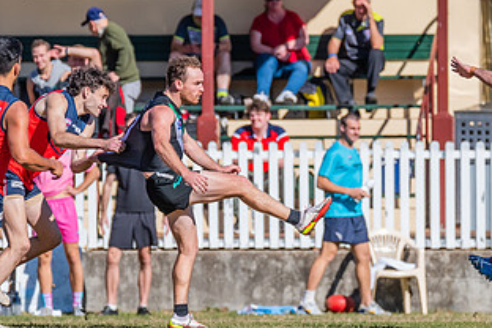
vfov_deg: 1.5
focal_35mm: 921
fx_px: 12586
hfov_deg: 2.2
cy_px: 233
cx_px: 297
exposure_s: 1/1600
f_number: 11
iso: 800
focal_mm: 450
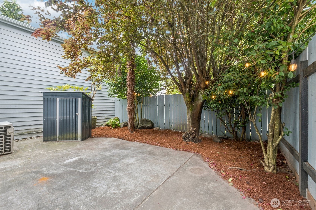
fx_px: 132
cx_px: 158
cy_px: 105
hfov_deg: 100.4
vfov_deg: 77.3
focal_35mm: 15
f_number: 10
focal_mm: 10
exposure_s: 1/2.5
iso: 250
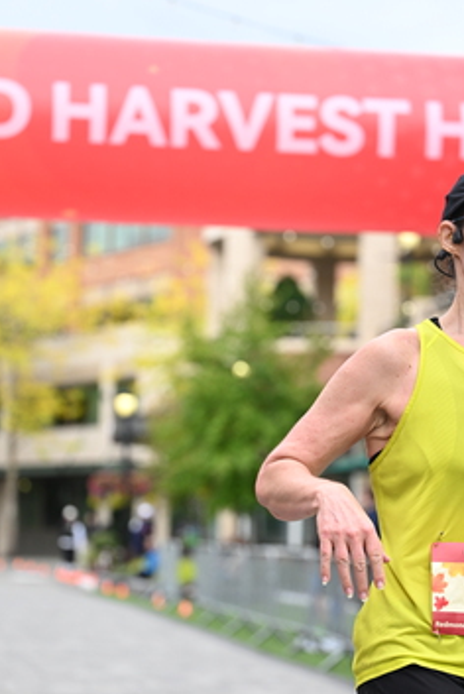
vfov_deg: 18.7
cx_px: 251
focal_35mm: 109
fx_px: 2103
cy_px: 425
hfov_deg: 12.6
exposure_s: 1/1600
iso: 640
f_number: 2.8
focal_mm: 70
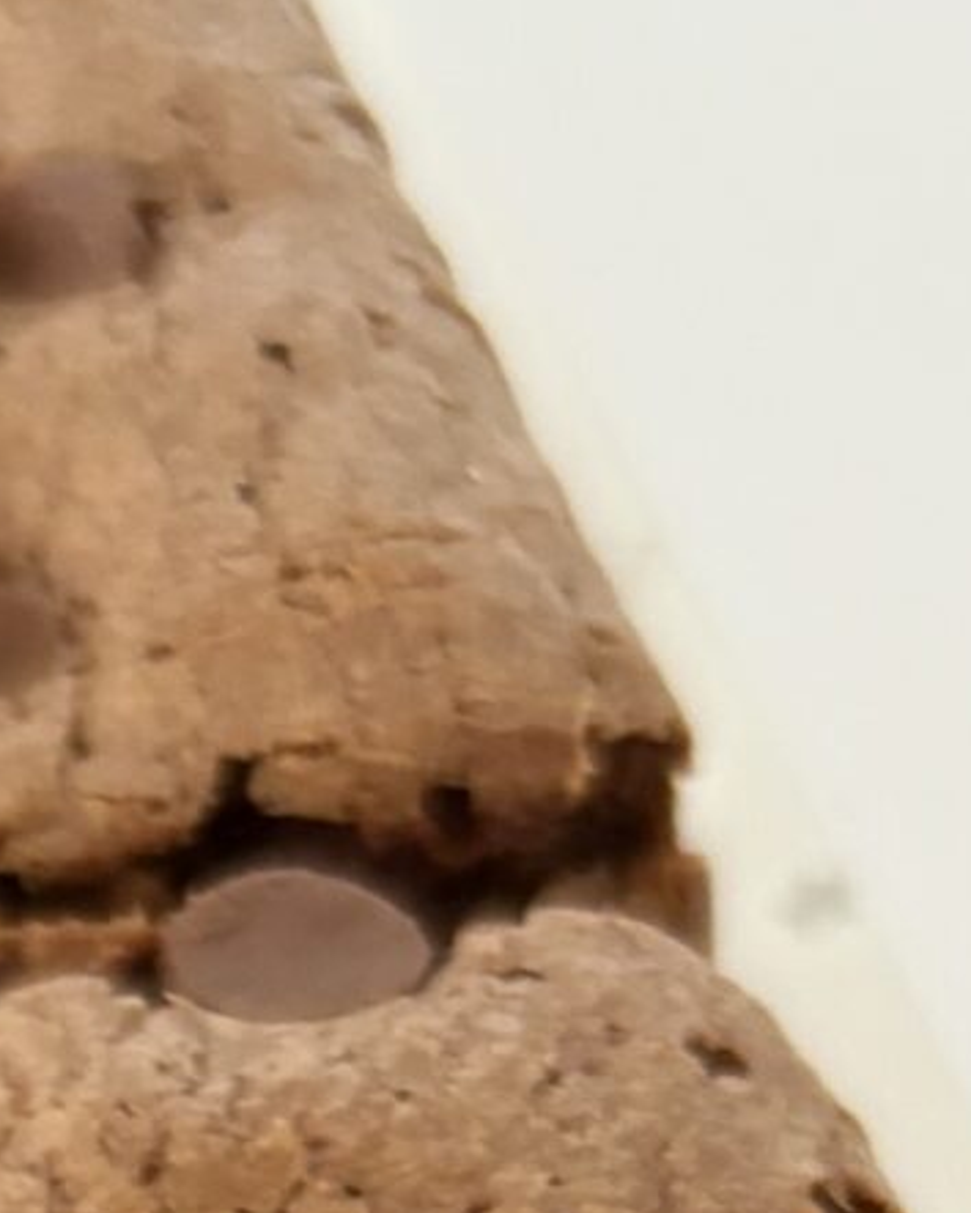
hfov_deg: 9.7
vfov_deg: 11.7
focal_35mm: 147
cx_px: -1009
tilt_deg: -52.9
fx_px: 5277
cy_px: 2437
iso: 250
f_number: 1.6
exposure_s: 1/60
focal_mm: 5.96
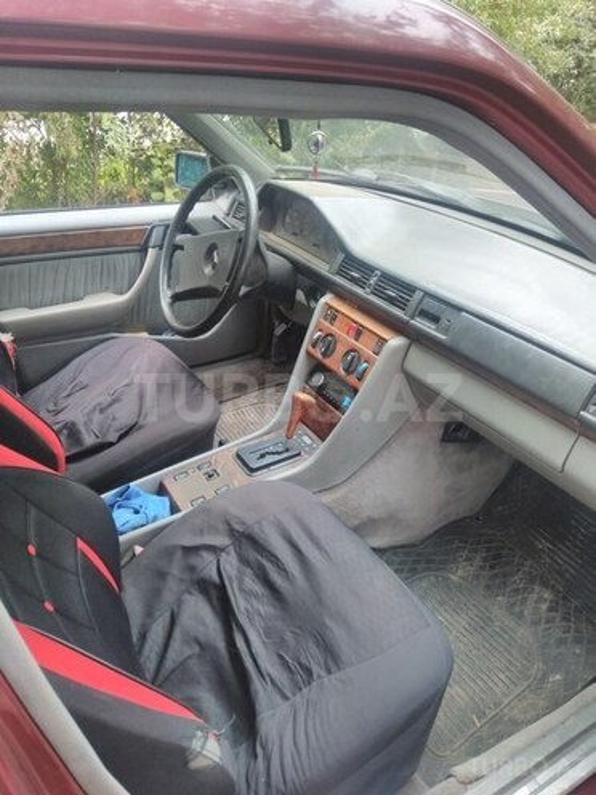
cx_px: 298
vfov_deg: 79.0
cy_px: 398
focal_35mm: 21
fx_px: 482
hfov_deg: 63.4
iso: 245
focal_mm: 3.57
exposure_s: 1/120
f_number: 2
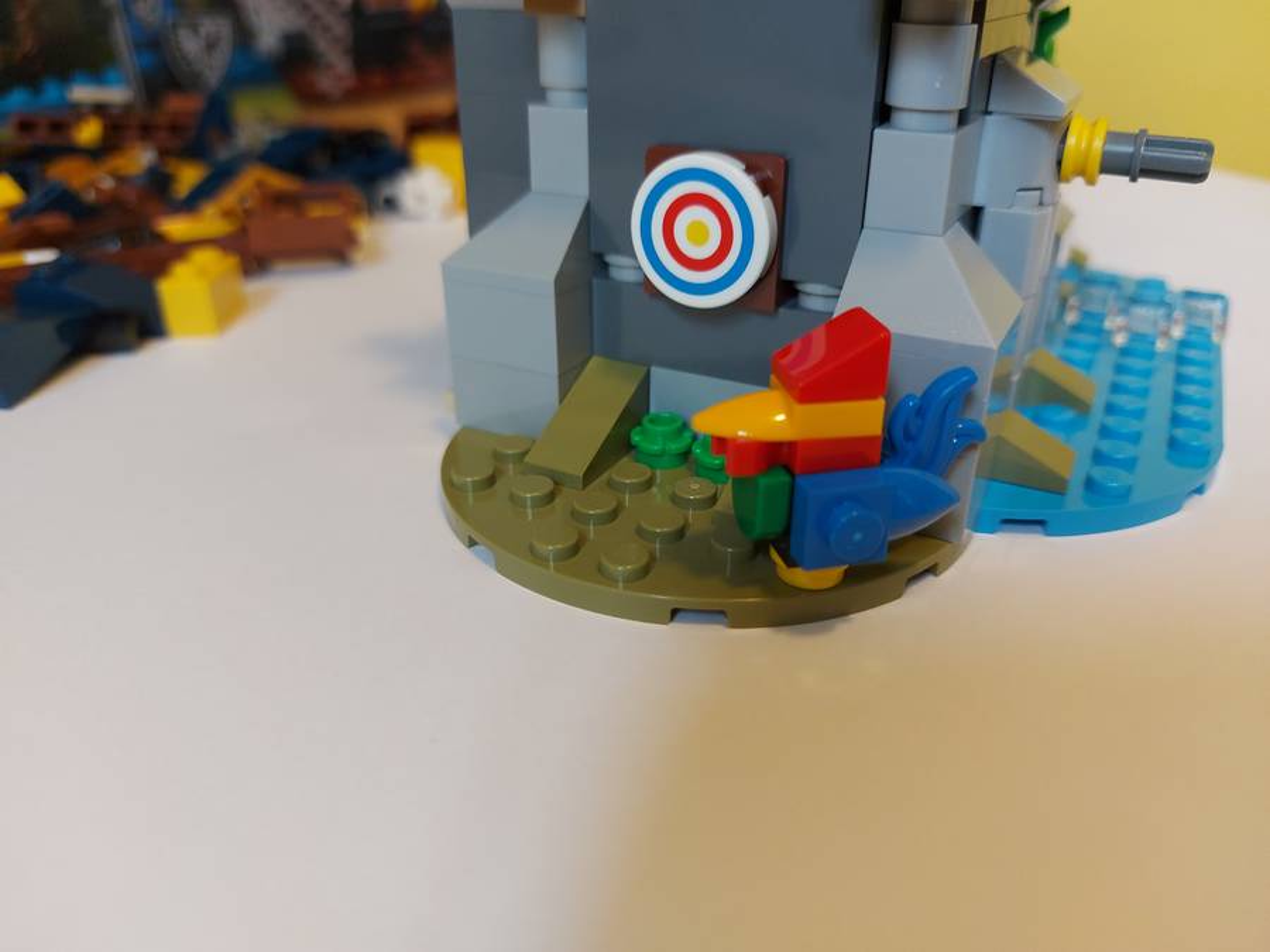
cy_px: 476
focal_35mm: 24
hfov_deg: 71.6
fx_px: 881
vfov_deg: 56.8
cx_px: 635
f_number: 1.8
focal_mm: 5.23
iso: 160
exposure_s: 1/50
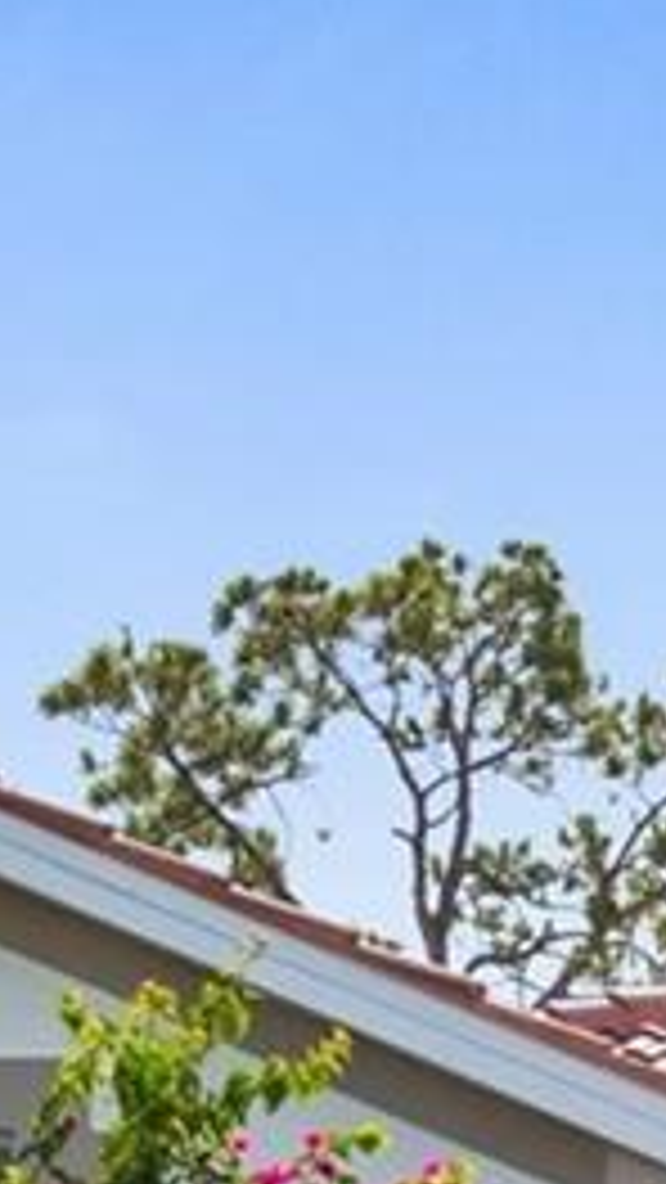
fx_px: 4802
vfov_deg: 13.2
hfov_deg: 7.6
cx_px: 1359
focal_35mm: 153
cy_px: 1859
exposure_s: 1/1600
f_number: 8
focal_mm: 24
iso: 400
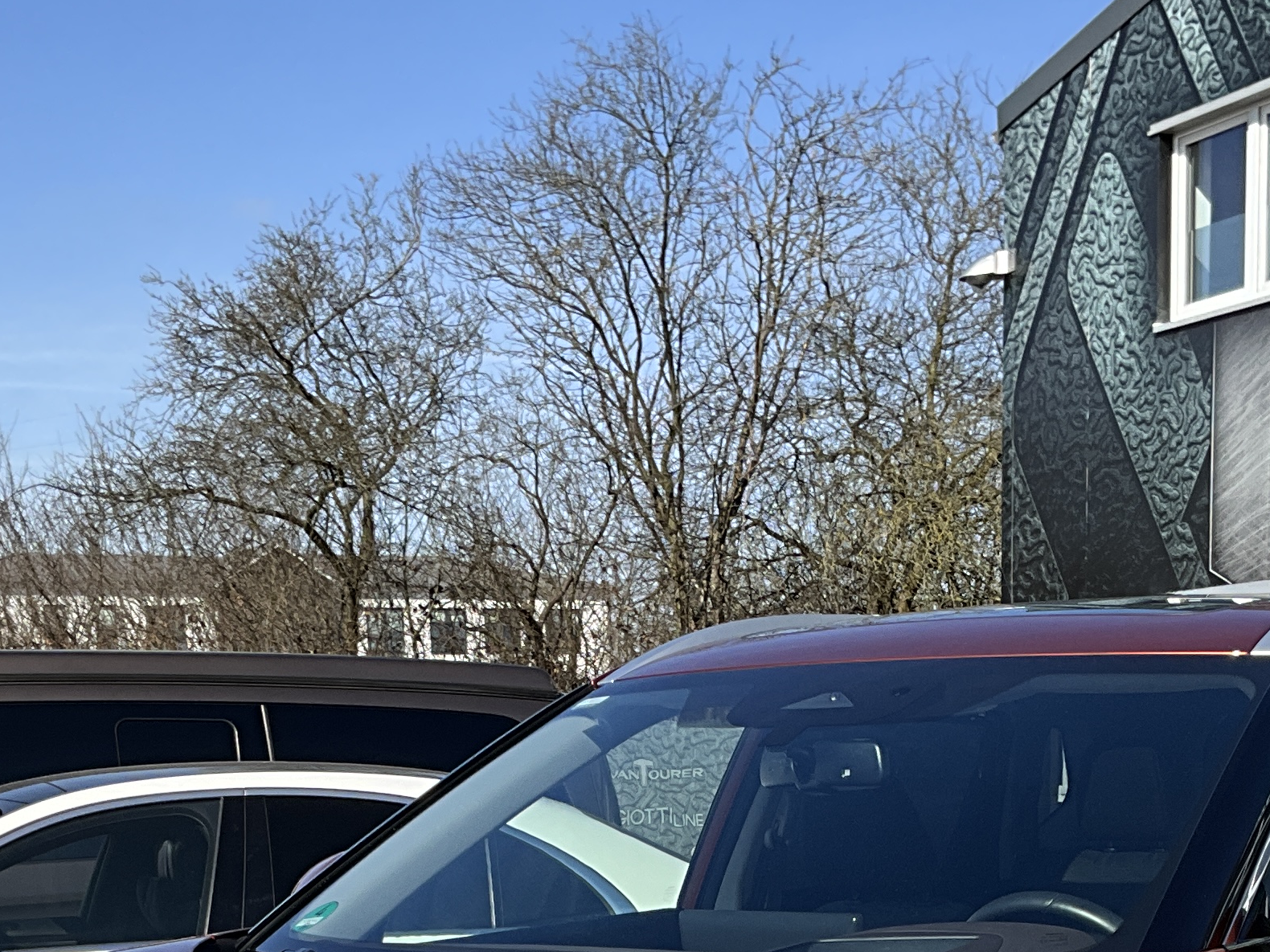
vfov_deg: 18.6
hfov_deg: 26.3
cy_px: 1210
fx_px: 2715
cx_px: 690
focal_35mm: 74
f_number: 1.8
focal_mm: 3
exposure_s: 1/1577
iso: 25
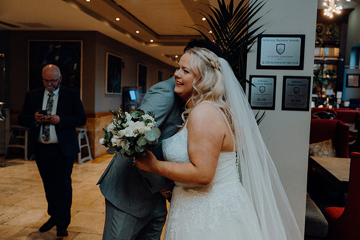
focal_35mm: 34
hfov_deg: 55.8
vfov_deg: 38.9
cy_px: 120
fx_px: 340
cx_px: 180
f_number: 3.5
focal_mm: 34
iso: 2500
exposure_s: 1/160
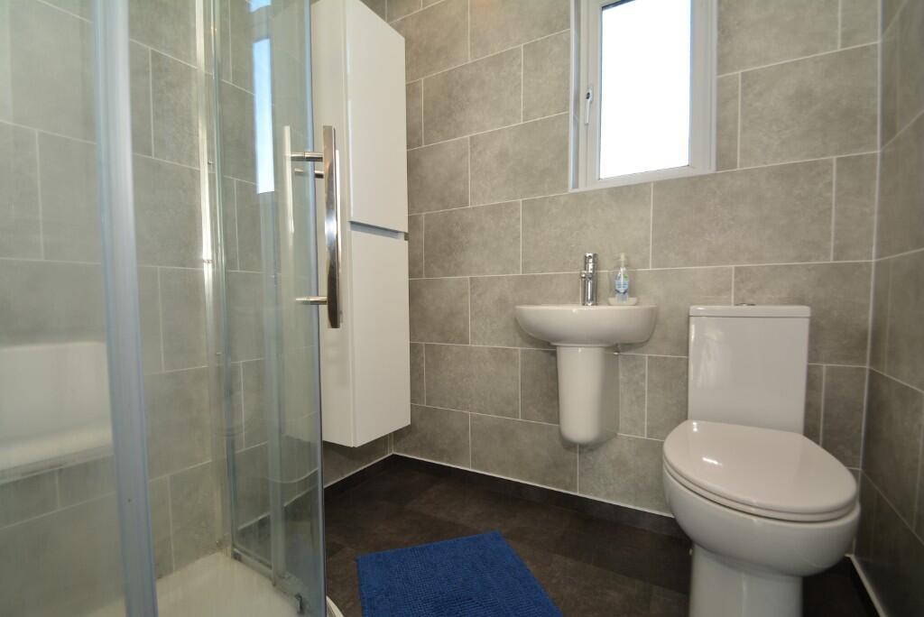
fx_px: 385
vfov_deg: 77.4
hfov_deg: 100.4
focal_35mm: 15
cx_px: 462
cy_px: 308
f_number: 6.3
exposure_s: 1/15
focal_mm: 10
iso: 100
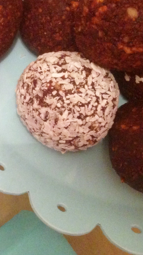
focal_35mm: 90
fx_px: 607
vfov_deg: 23.7
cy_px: 129
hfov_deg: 12.7
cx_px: -77
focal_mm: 4.12
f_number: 2.4
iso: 400
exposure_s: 1/20
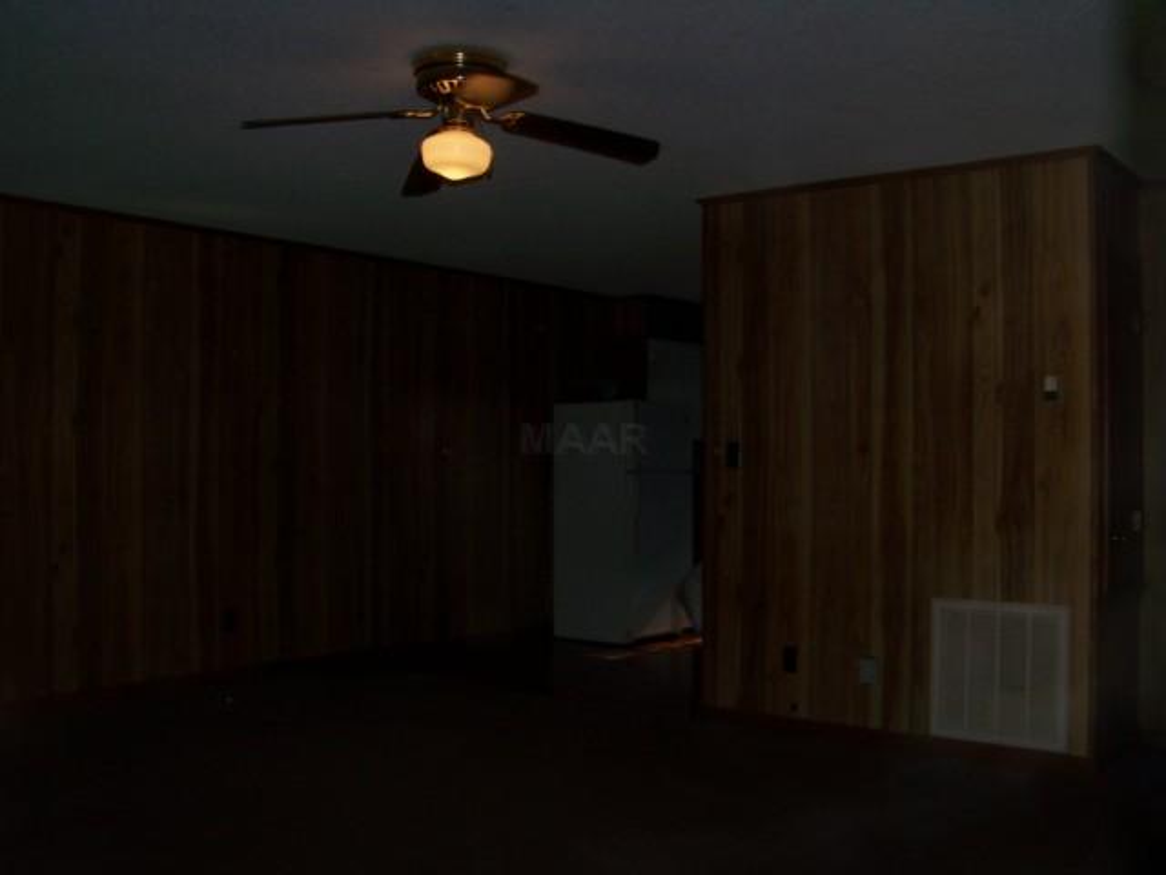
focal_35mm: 36
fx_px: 1213
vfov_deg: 39.7
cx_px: 583
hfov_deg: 51.4
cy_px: 438
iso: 64
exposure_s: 1/50
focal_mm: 5.85
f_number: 6.3
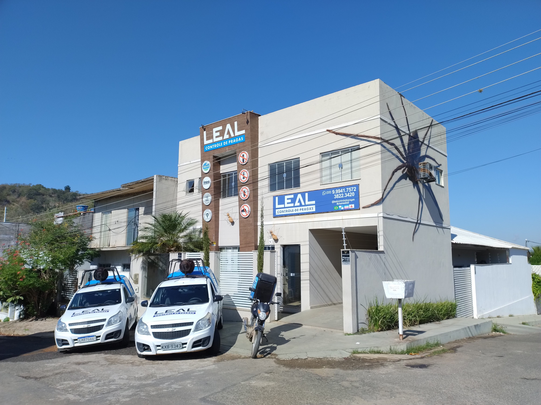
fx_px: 390
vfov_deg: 54.8
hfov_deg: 69.4
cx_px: 270
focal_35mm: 25
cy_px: 202
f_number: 1.7
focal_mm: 4.71
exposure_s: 1/968
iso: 100
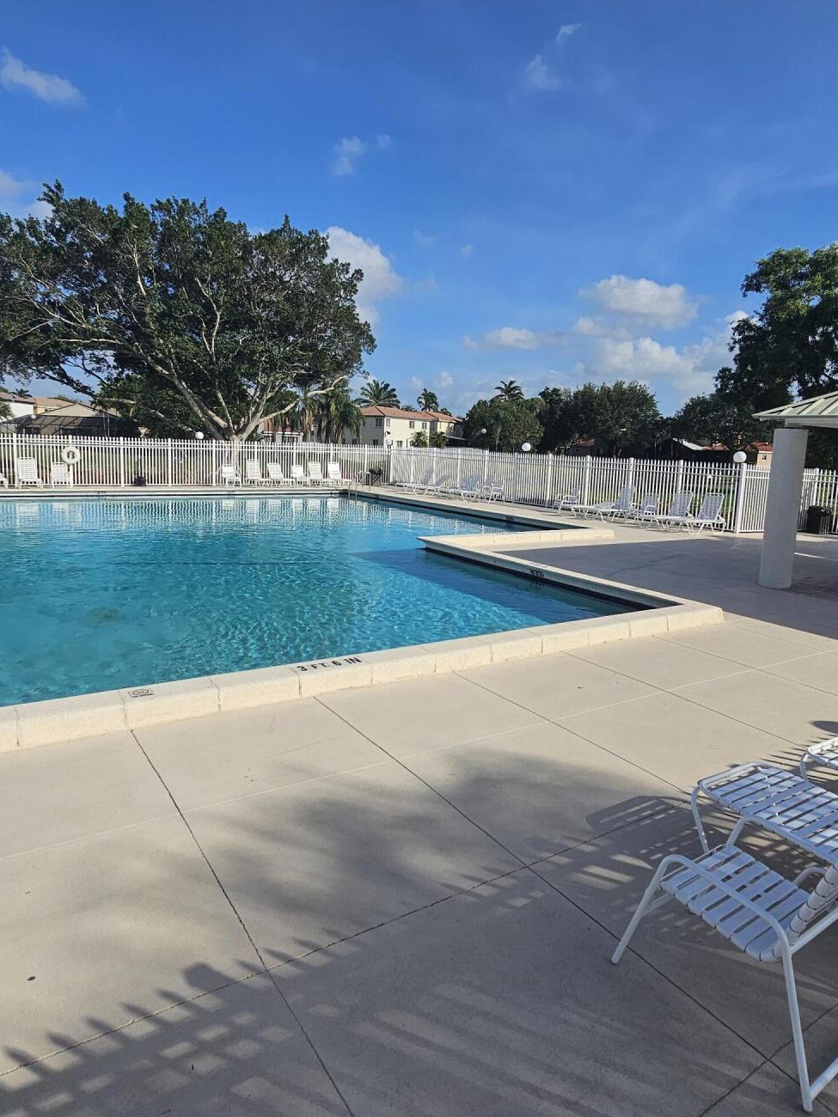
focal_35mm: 20
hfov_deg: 65.9
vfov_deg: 81.7
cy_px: 539
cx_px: 401
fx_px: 646
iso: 50
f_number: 2.2
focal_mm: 2.2
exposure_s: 1/3882
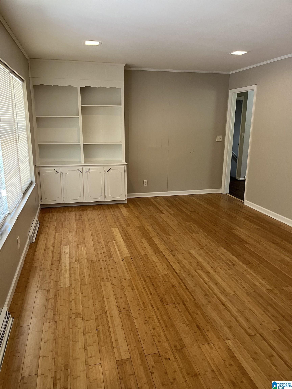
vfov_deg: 67.3
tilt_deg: -13.7
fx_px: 292
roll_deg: +0.3
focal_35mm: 26
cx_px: 146
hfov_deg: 53.1
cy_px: 194
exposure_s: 1/60
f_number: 1.6
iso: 125
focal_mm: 5.1
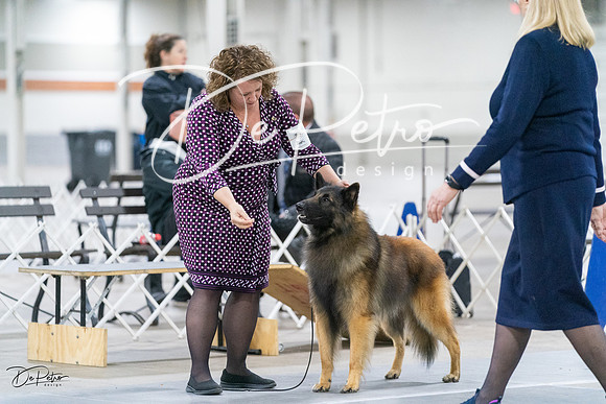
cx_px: 303
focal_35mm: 167
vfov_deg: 8.2
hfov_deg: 12.3
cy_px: 202
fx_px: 2812
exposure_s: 1/250
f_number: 2.8
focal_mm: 167
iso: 8000
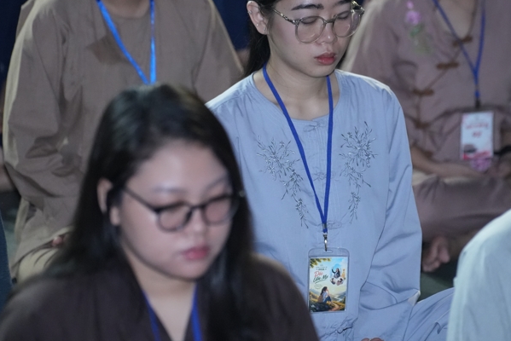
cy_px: 114
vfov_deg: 5.6
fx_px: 3465
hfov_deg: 8.4
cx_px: 304
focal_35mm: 244
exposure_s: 1/125
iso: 6400
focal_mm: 150
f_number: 2.8
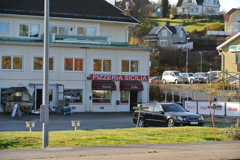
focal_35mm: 115
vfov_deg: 11.9
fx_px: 768
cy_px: 80
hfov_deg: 17.8
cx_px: 120
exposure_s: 1/320
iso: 100
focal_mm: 42.7
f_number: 4
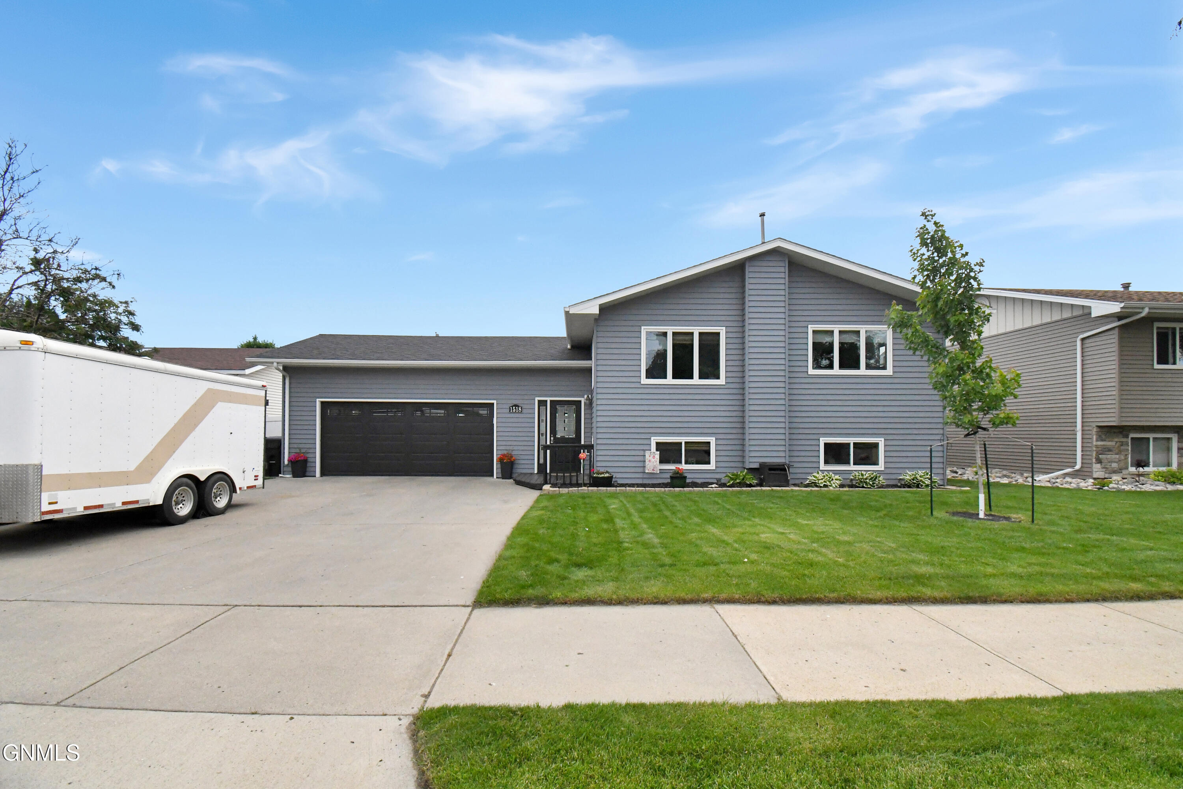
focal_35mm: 15
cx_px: 592
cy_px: 394
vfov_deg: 77.3
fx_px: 493
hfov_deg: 100.4
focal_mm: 10
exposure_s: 1/6400
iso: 3200
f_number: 9
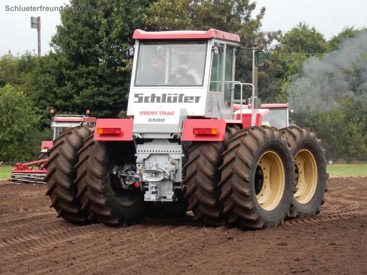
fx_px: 1739
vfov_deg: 9.1
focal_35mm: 164
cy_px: 138
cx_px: 184
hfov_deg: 12.0
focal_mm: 29.2
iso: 400
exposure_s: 1/200
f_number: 6
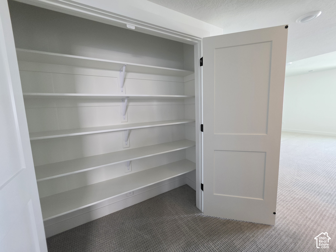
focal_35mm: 13
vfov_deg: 89.9
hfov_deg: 106.2
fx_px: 126
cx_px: 168
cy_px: 126
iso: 800
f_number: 1.9
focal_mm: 2.2
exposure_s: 1/60
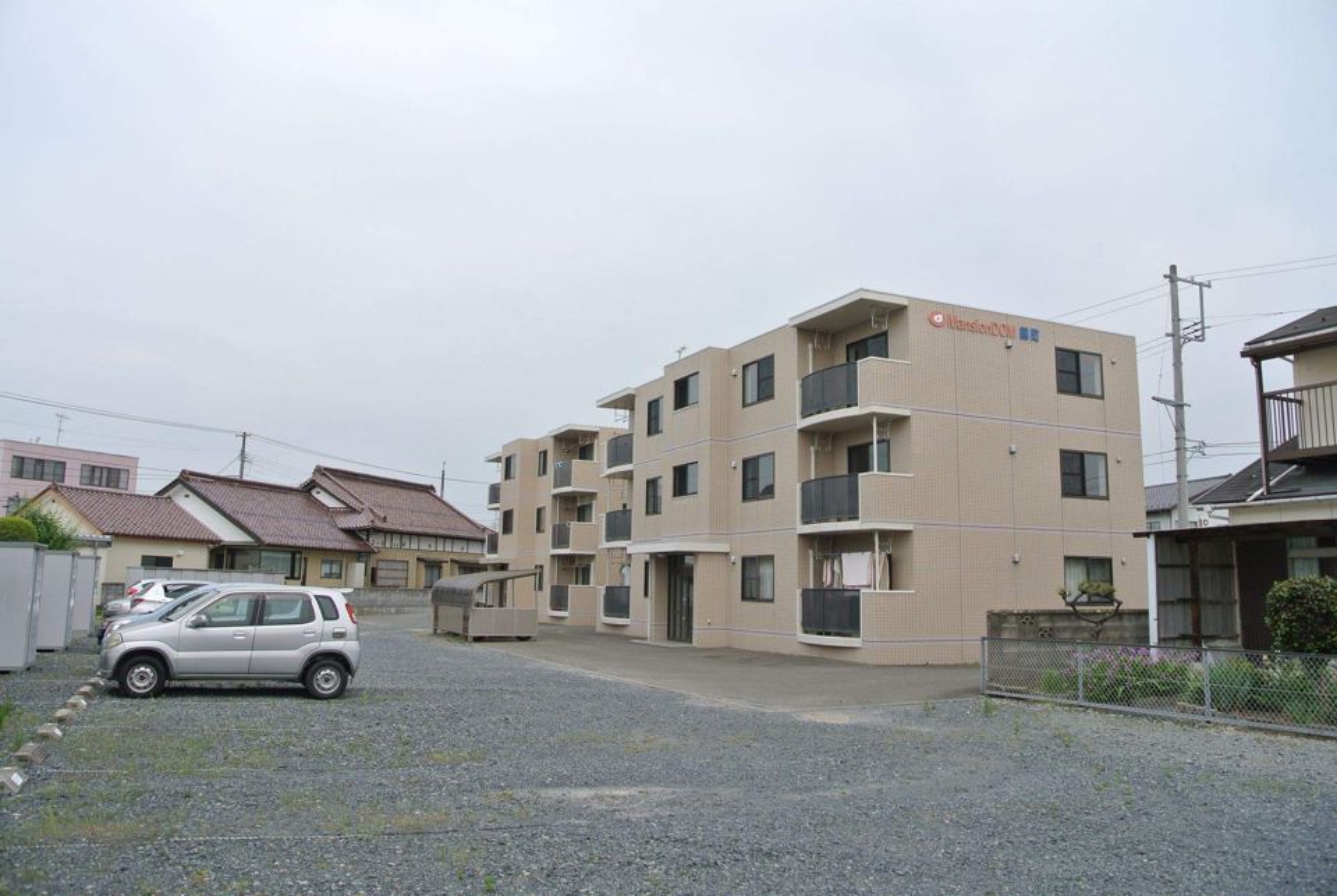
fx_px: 1004
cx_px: 668
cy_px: 448
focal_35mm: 27
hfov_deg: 67.3
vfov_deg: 48.1
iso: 100
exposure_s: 1/400
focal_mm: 10
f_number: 5
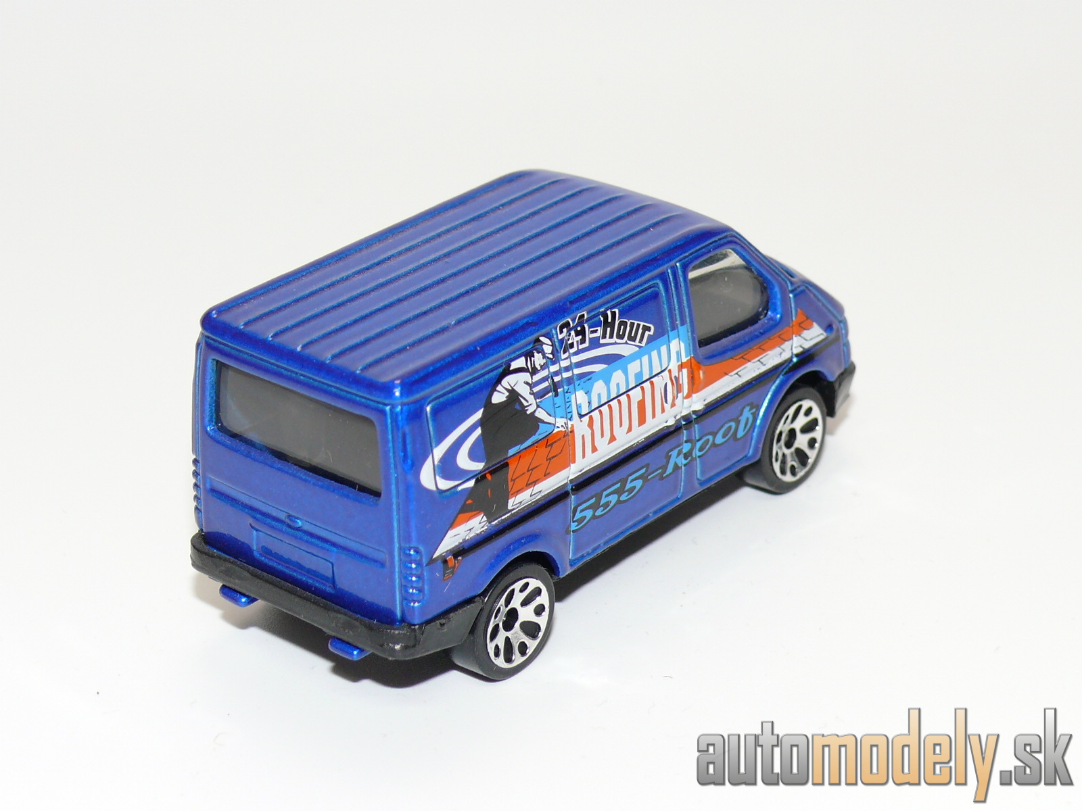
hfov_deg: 22.5
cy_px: 406
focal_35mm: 87
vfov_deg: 17.0
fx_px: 2719
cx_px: 541
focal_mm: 12.3
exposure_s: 1/30
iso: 100
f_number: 4
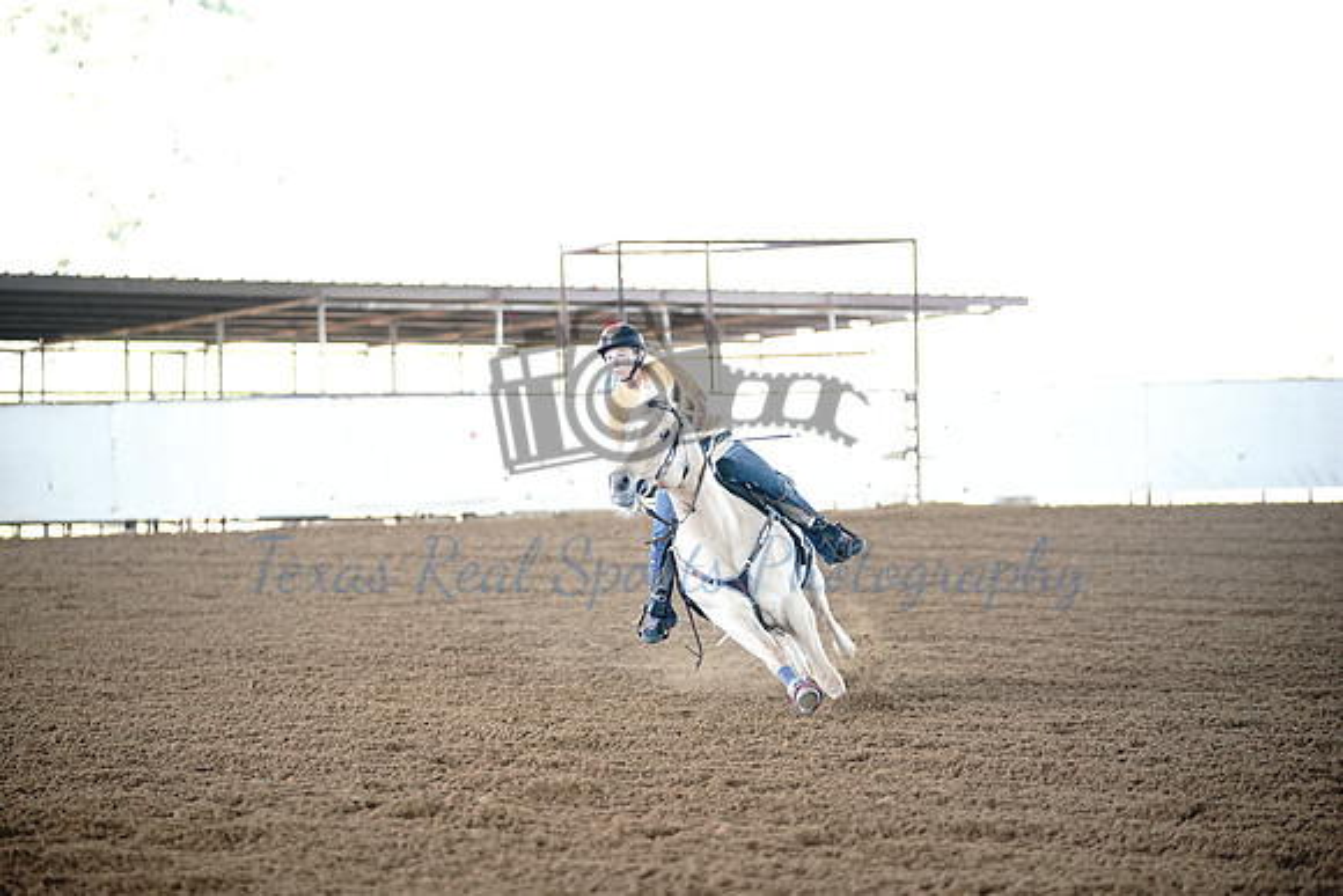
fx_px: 5000
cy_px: 448
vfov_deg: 10.2
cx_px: 672
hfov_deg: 15.3
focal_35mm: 134
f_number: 2.8
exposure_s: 1/1000
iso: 2500
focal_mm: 134
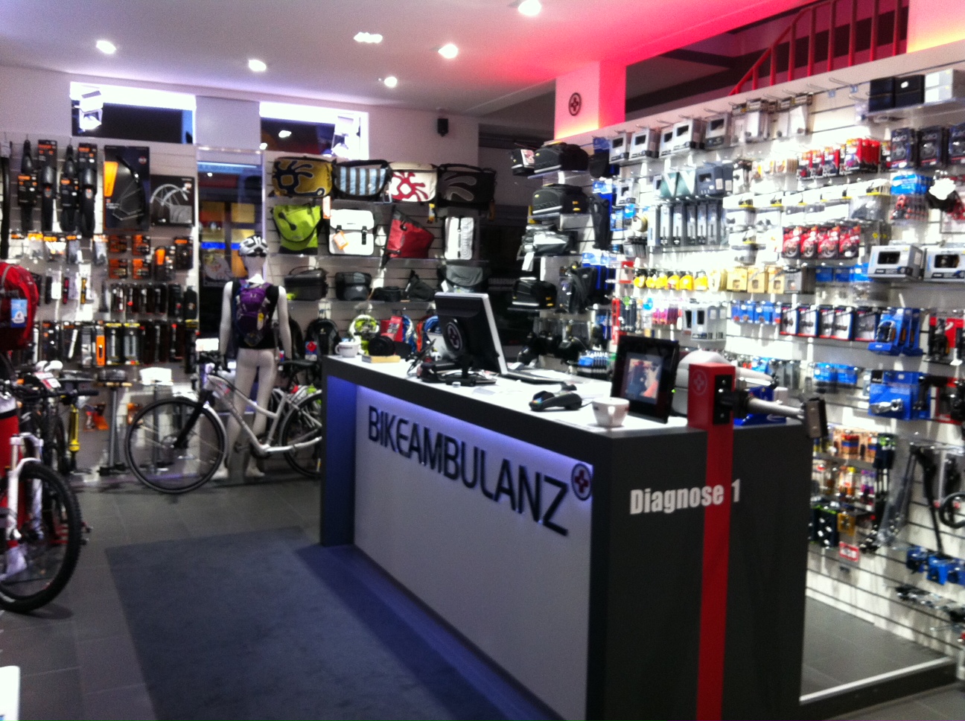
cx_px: 482
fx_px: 974
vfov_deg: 40.6
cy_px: 360
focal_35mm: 35
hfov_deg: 52.7
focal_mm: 3.85
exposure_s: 1/15
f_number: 2.8
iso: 160
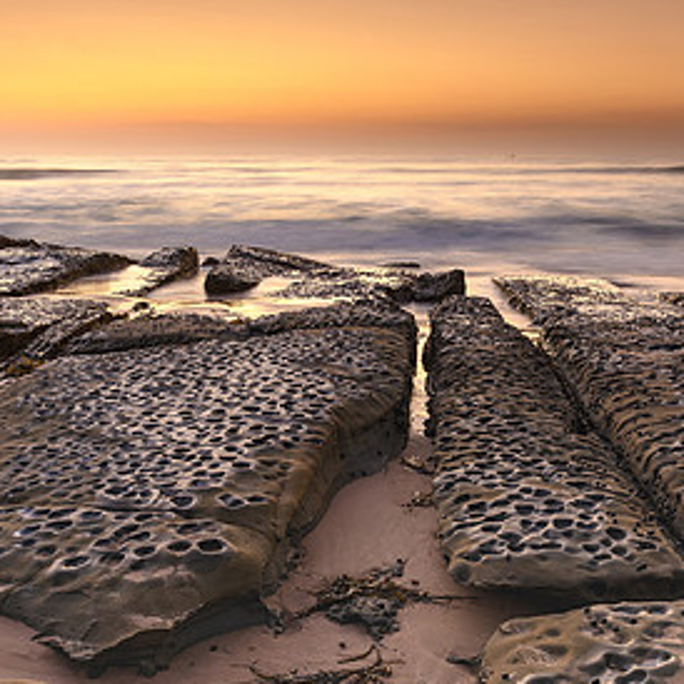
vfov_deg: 38.3
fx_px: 984
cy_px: 319
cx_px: 348
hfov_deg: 38.3
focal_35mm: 44
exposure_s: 3
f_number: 9
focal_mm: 16
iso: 50
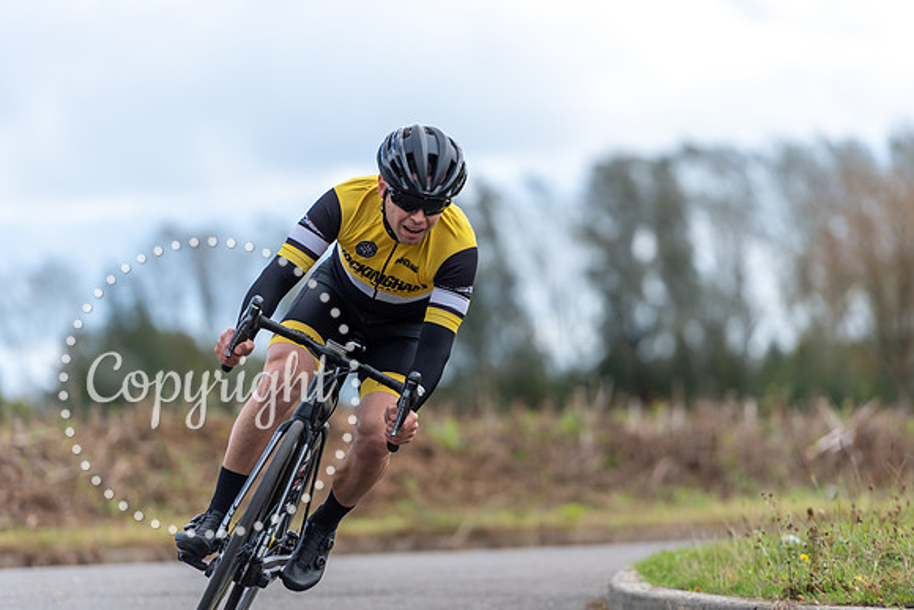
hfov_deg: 10.3
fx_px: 5079
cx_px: 457
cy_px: 305
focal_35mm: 200
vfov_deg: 6.9
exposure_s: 1/1600
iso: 160
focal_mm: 200
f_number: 2.8
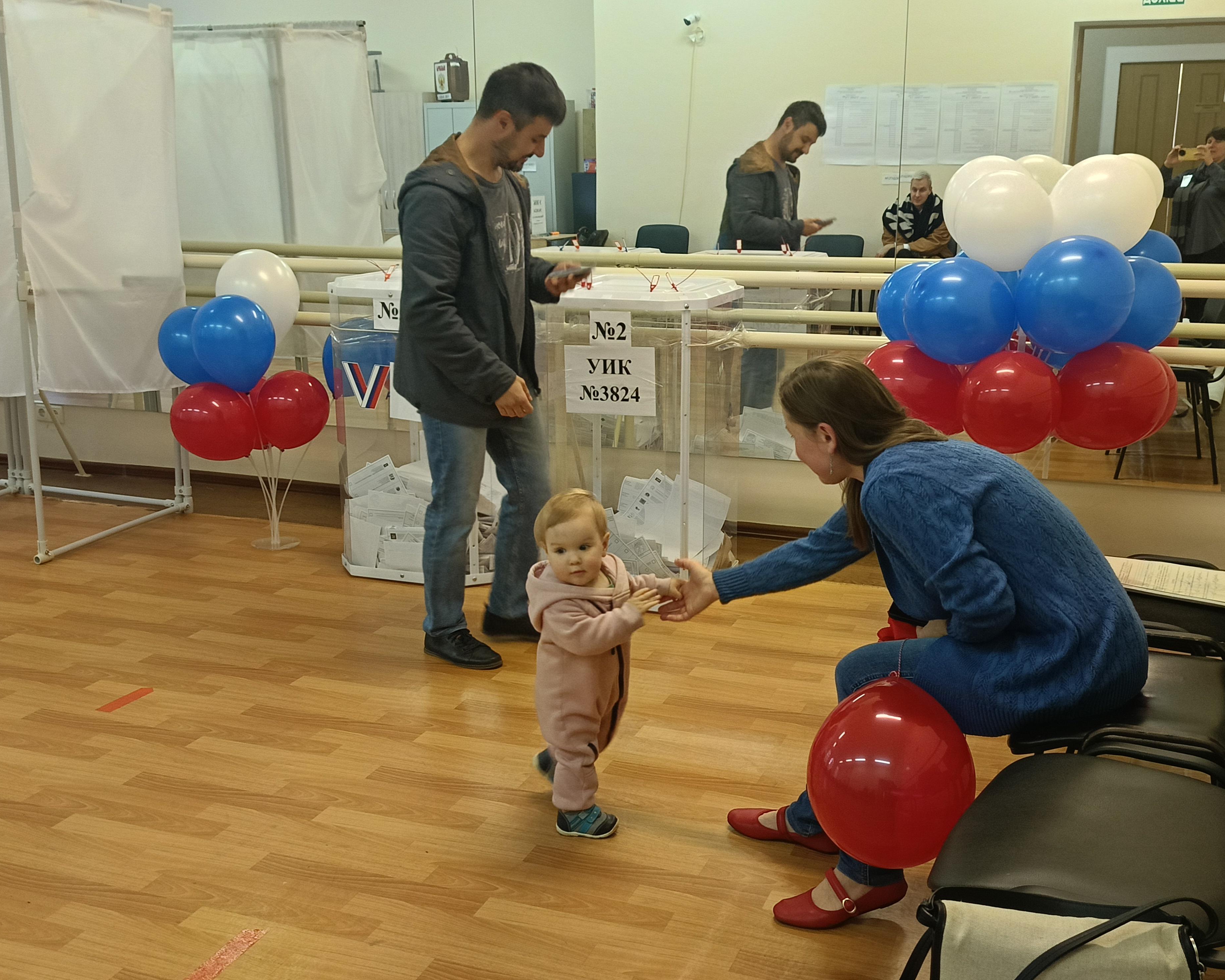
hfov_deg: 47.9
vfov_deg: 39.2
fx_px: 1378
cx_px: 607
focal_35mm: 38
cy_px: 491
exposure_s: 1/50
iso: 1000
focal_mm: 5.44
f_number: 1.79
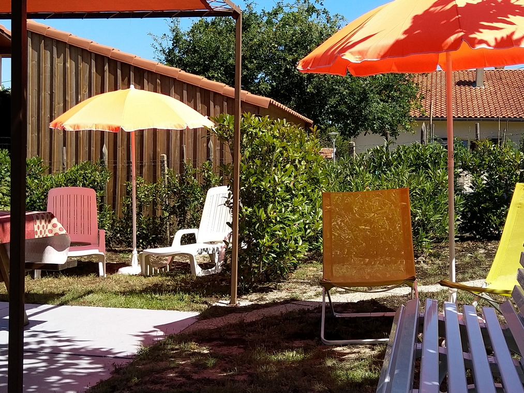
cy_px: 196
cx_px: 262
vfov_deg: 54.9
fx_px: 378
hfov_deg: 69.4
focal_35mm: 25
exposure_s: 1/1889
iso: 100
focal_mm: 4.28
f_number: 1.75
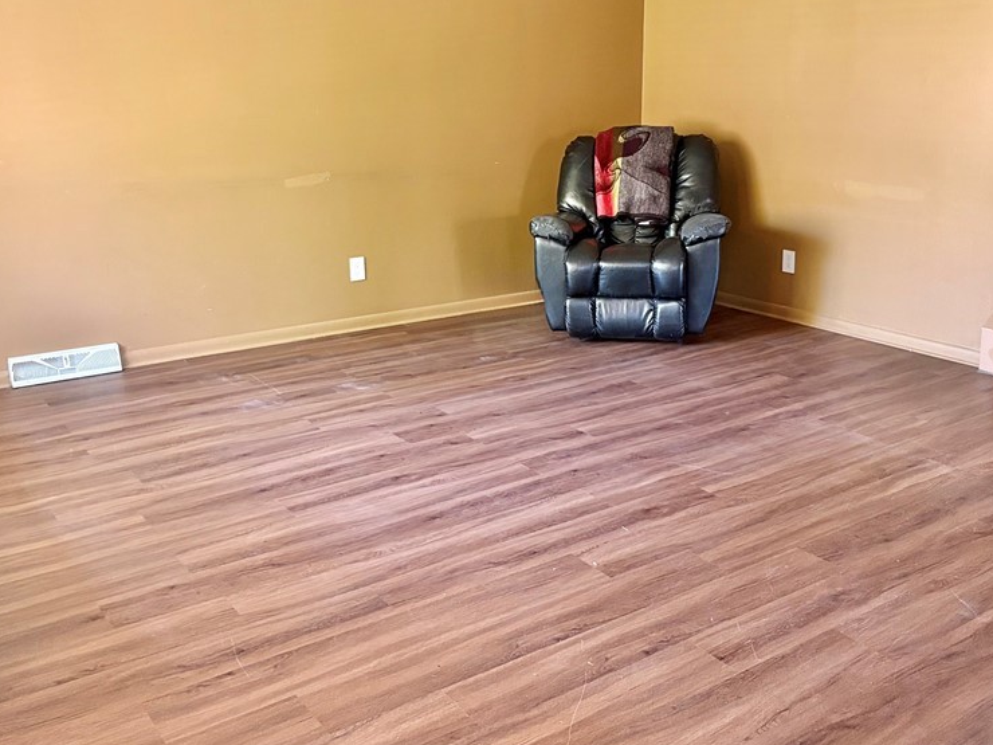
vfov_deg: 39.3
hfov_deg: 51.3
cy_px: 266
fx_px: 1033
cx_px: 549
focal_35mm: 36
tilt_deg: -10.4
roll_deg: +0.9
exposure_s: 1/40
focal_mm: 5.96
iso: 400
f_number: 1.6
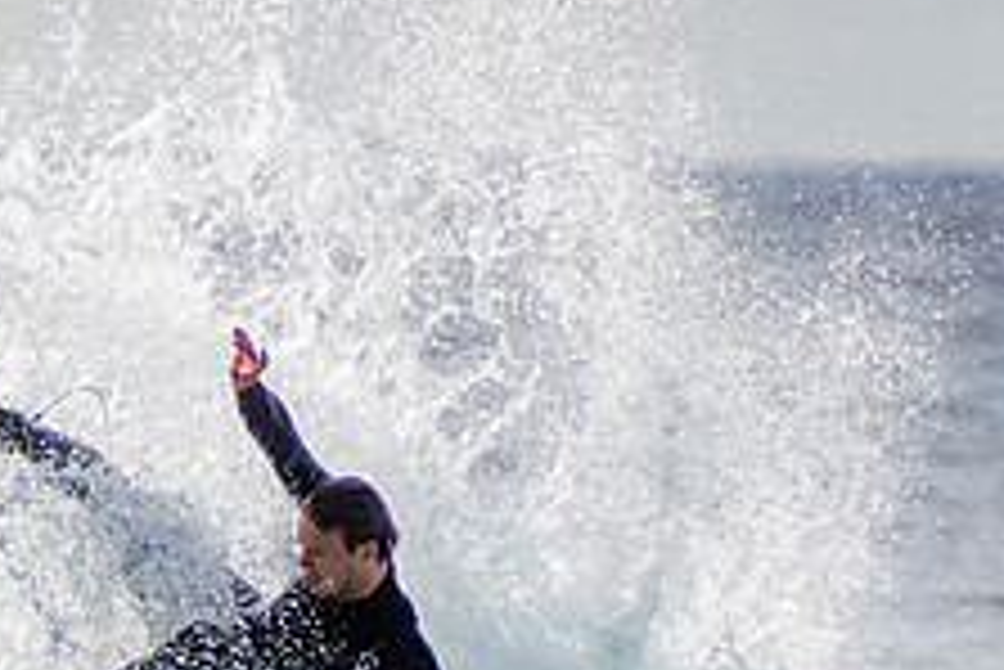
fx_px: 43589
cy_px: 798
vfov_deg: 0.9
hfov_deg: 1.3
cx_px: -207
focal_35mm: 1562
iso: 220
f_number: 5.6
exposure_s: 1/2000
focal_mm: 400
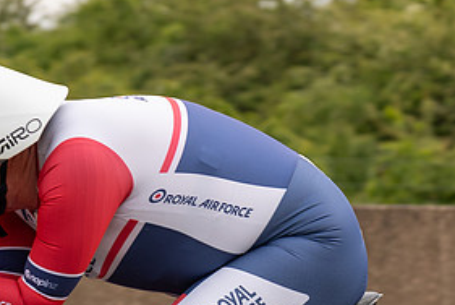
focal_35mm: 271
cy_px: 267
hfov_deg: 7.6
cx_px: 129
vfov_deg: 5.1
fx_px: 3429
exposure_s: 1/800
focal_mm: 70
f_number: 4
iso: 125
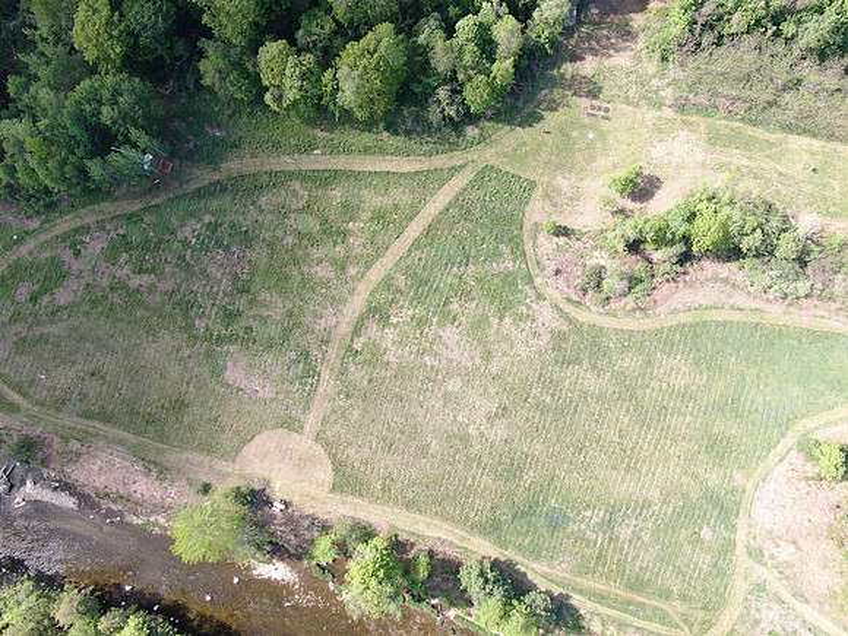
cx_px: 424
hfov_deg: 71.6
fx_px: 588
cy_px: 318
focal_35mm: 24
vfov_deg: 56.8
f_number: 2.8
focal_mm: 4.39
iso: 100
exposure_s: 1/240
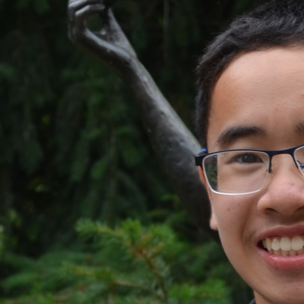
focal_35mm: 262
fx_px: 2603
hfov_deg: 6.6
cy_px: 276
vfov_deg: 6.7
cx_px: -110
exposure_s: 1/160
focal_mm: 36
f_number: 6.3
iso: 200
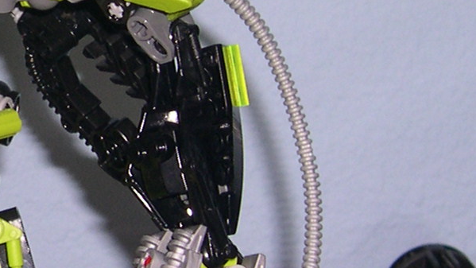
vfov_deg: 7.7
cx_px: -182
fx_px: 1982
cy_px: 66
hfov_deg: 13.1
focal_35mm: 157
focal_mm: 8
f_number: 2.8
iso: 100
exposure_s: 1/60
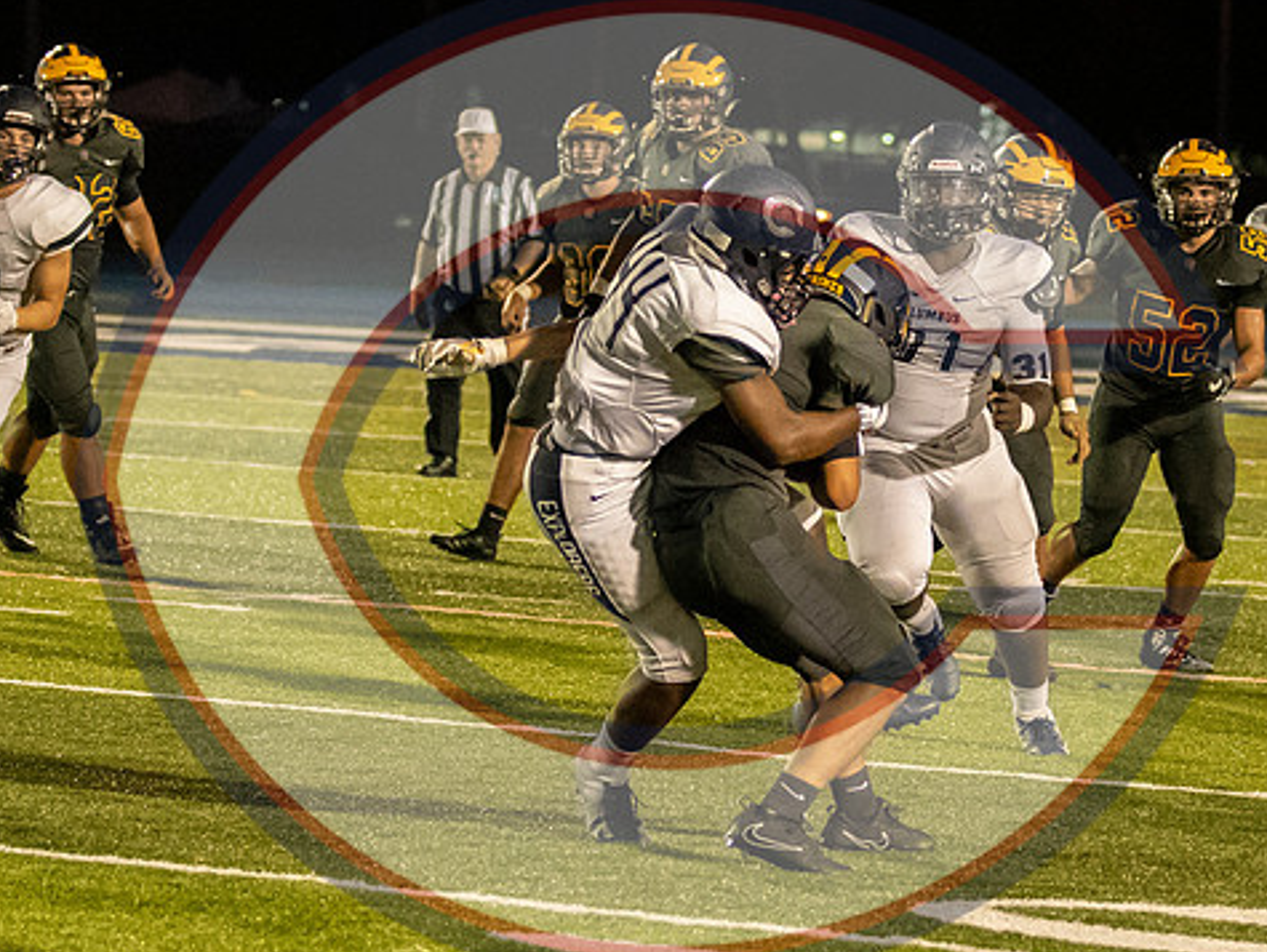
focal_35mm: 255
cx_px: 838
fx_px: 9340
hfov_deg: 7.8
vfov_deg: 5.8
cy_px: 278
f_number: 2.8
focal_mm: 80
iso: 10000
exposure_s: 1/1600
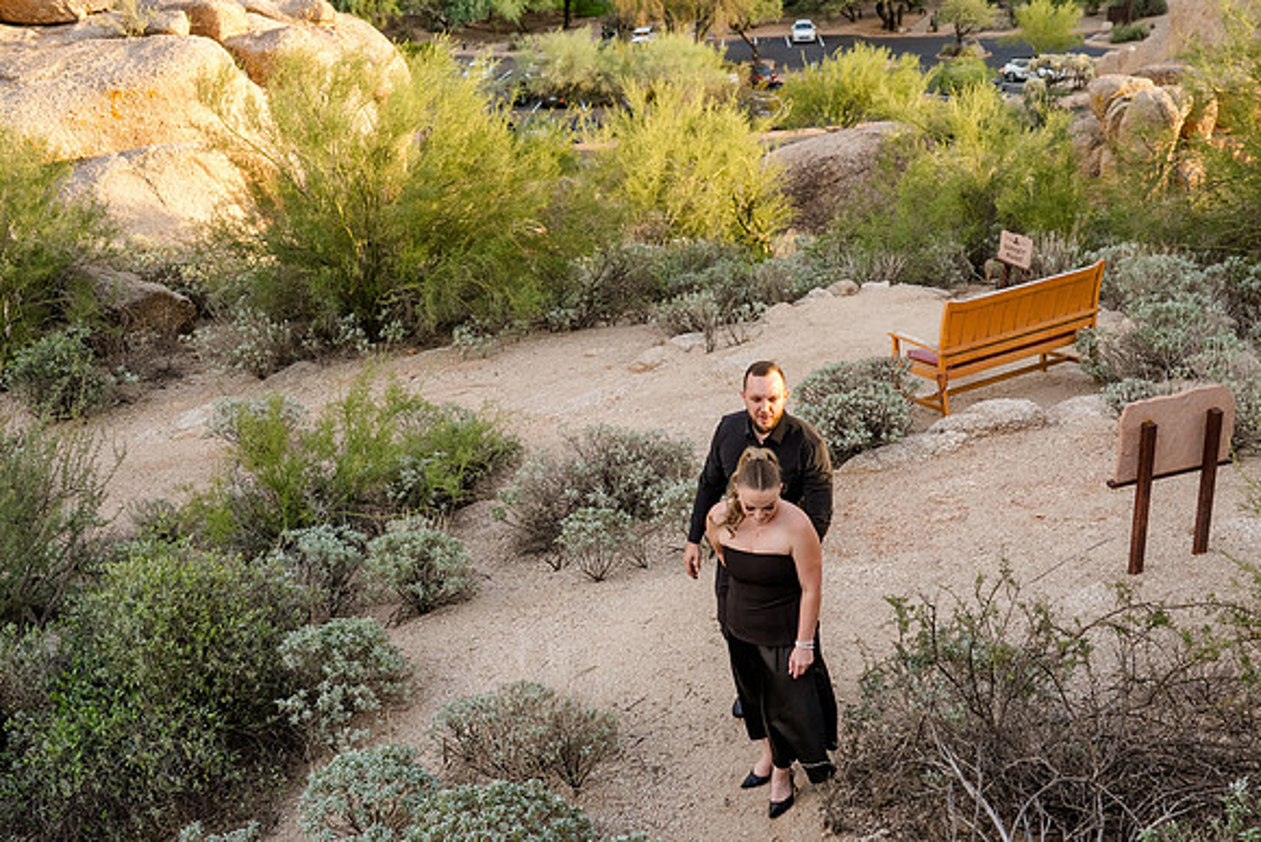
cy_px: 421
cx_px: 630
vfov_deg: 32.6
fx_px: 1436
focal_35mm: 41
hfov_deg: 47.4
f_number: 5.6
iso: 640
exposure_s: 1/250
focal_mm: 41
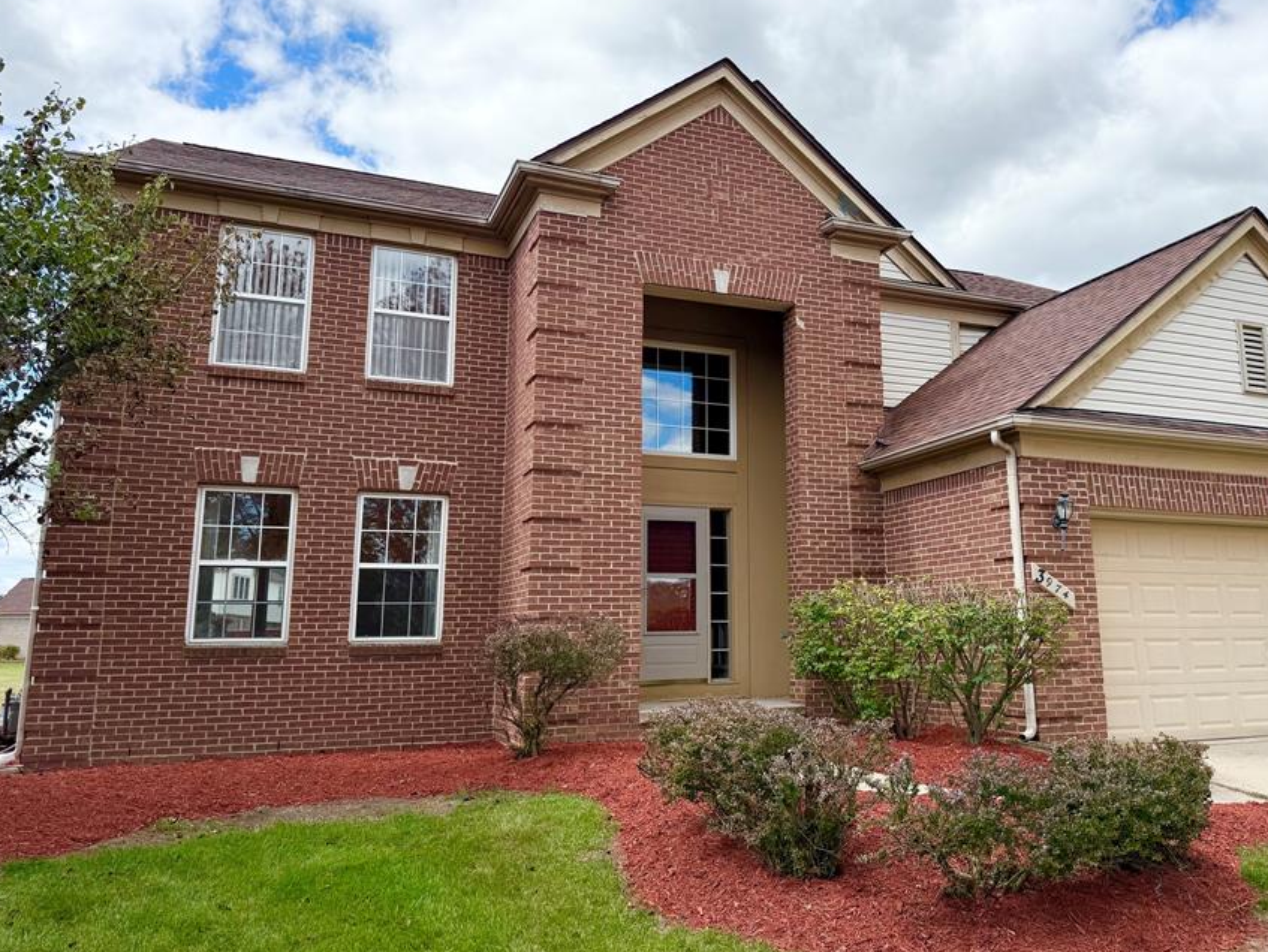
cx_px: 756
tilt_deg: +11.9
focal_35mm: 29
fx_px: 1063
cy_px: 431
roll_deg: +0.8
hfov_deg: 61.2
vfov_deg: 48.2
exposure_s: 1/4673
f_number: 1.78
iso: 80
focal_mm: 6.76
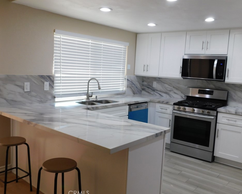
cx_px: 120
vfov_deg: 45.8
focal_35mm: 32
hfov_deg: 55.7
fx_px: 229
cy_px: 98
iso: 125
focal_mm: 5.3
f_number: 3.2
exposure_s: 1/40
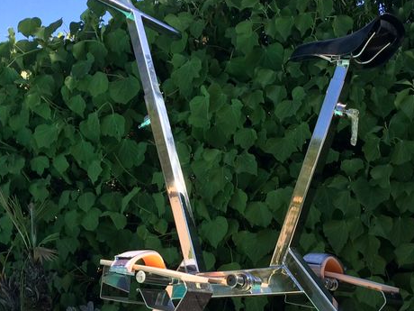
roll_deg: +0.6
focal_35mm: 63
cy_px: 261
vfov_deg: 22.9
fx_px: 753
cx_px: 249
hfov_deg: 30.6
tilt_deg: +4.6
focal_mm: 4.15
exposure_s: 1/1109
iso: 32
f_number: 2.2
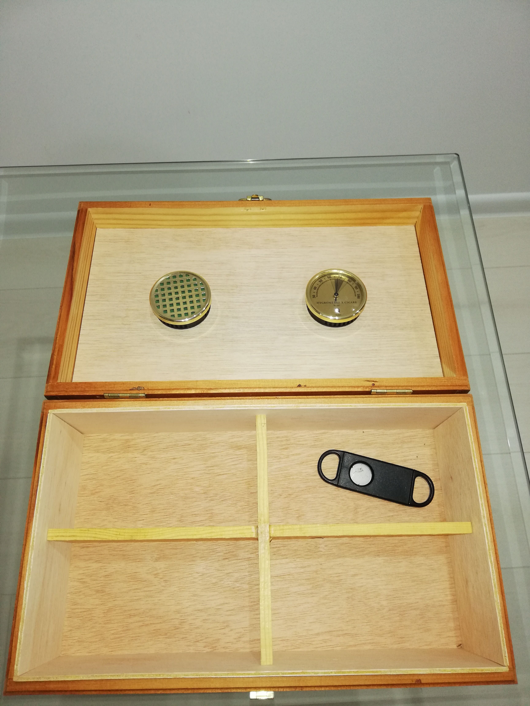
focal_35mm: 27
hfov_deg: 51.4
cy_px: 353
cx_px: 265
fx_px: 551
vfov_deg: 65.3
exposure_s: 1/33.3
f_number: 2.2
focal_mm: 3.81
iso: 125
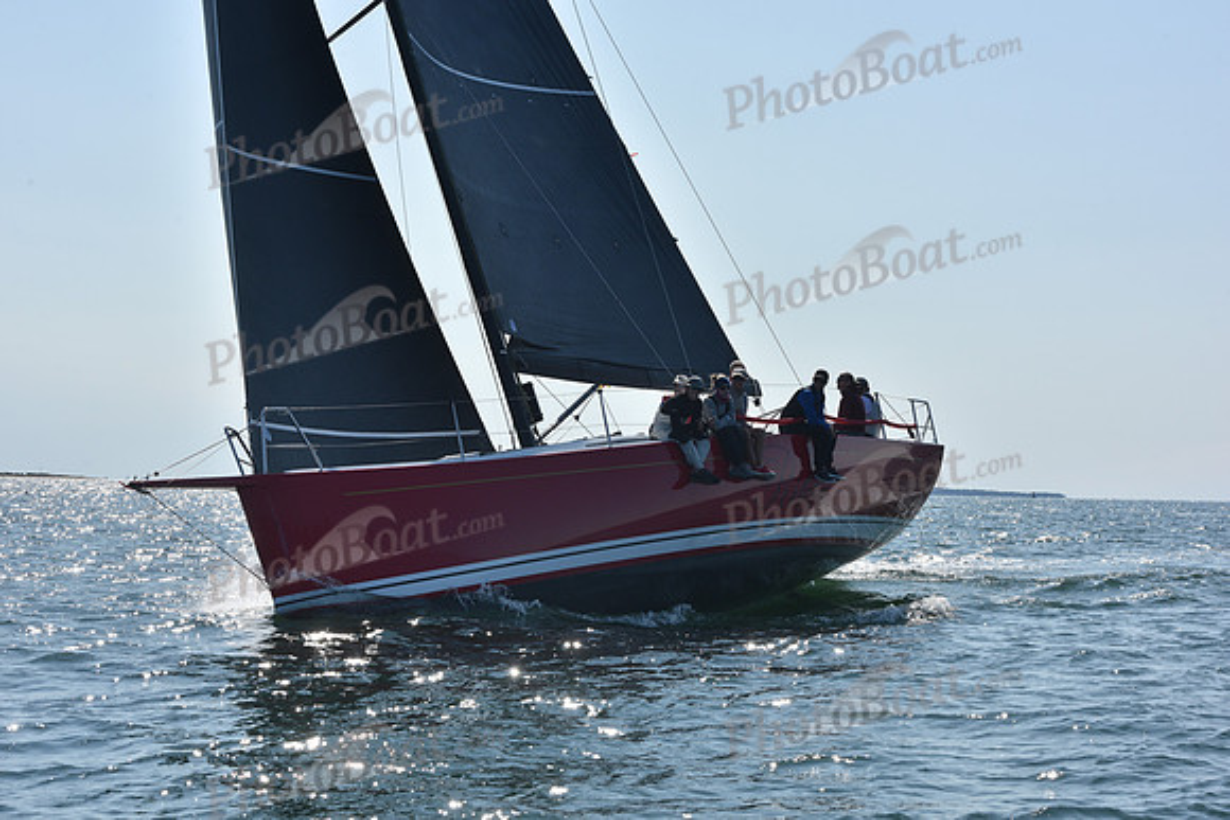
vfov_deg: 19.5
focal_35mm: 70
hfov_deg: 28.8
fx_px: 2392
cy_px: 410
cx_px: 615
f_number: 13
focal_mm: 70
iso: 250
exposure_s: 1/640
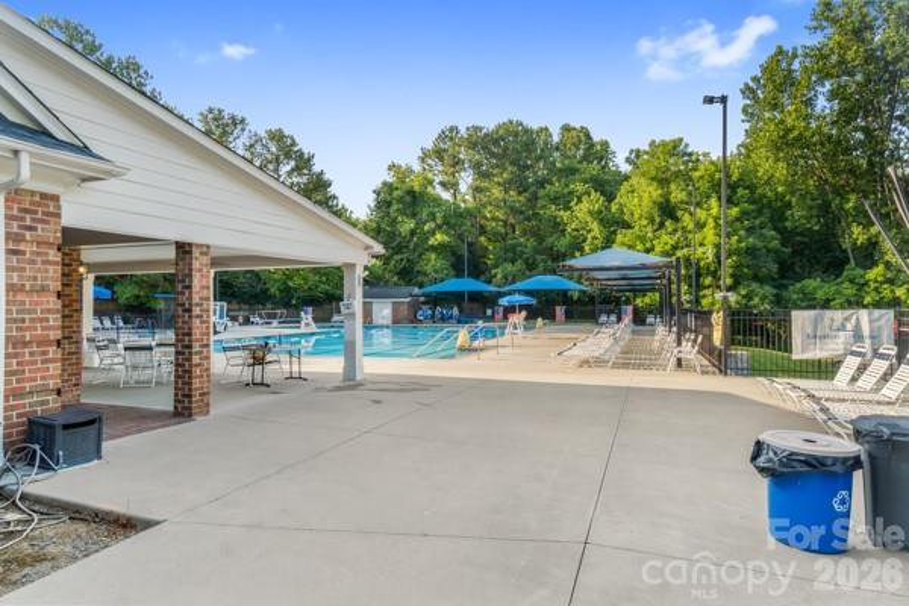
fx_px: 530
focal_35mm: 21
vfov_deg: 59.5
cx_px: 454
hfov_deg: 81.2
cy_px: 303
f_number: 8
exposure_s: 1/30
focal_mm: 14
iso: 125
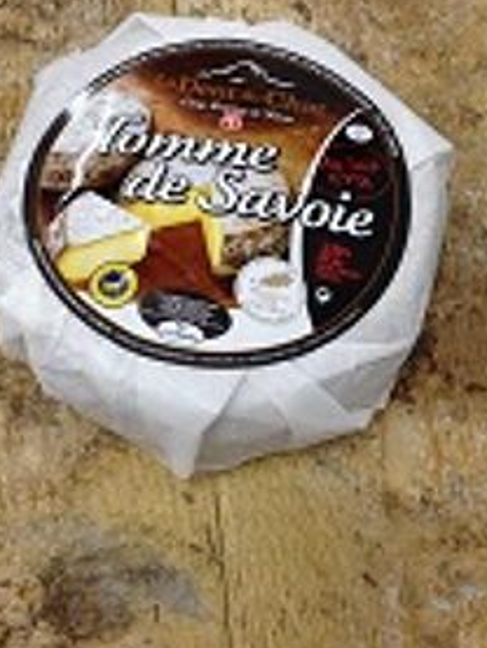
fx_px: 881
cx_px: 203
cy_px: 309
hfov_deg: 30.8
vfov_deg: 40.4
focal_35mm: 47
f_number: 2.4
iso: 50
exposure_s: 1/30
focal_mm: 4.28
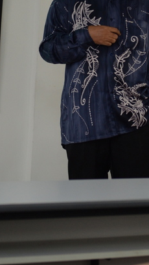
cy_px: 82
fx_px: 947
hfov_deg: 9.0
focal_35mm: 135
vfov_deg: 15.9
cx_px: 110
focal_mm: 55
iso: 1000
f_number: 2.8
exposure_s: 1/125
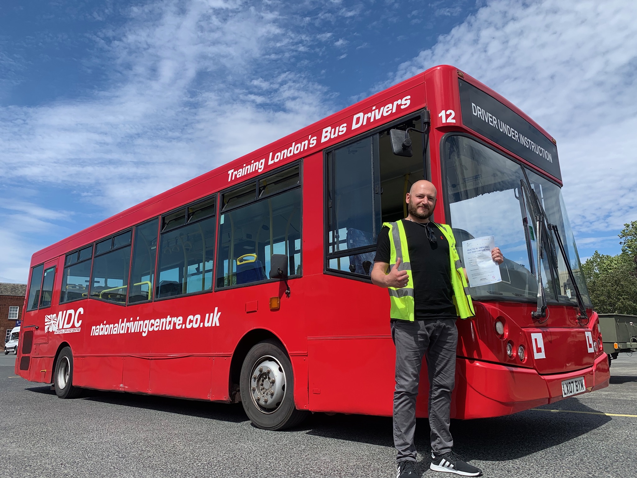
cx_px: 318
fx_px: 478
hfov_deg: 67.3
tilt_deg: +13.7
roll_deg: +0.3
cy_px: 239
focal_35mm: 26
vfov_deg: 53.1
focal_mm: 4.25
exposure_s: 1/1992
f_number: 1.8
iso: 25
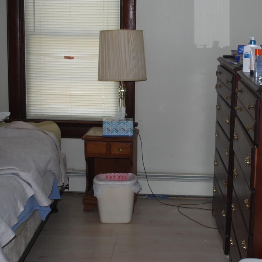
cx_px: 176
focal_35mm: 57
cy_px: 101
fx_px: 488
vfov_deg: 29.9
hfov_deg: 29.8
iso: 200
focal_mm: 24
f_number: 4.2
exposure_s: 1/60
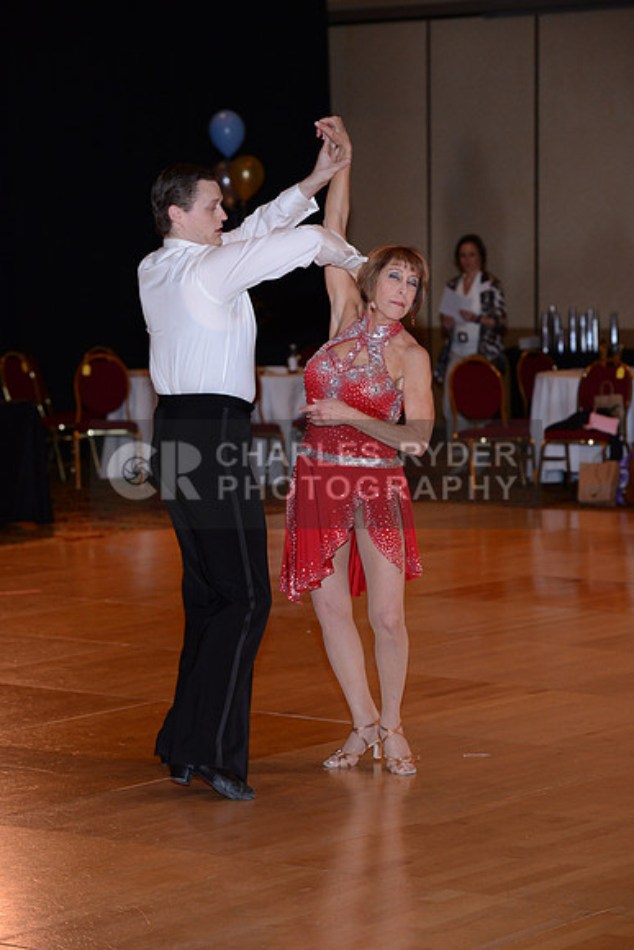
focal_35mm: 112
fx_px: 2957
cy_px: 475
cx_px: 317
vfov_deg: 18.3
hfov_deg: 12.2
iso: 1600
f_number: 5.6
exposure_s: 1/200
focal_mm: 112
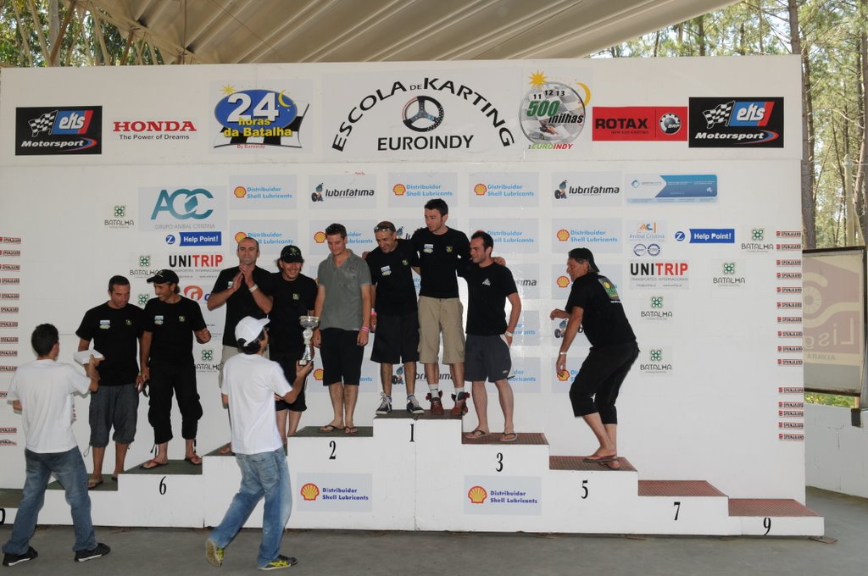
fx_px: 831
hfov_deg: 55.2
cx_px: 434
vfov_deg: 38.3
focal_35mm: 34
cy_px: 288
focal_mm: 23
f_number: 8
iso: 200
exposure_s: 1/60
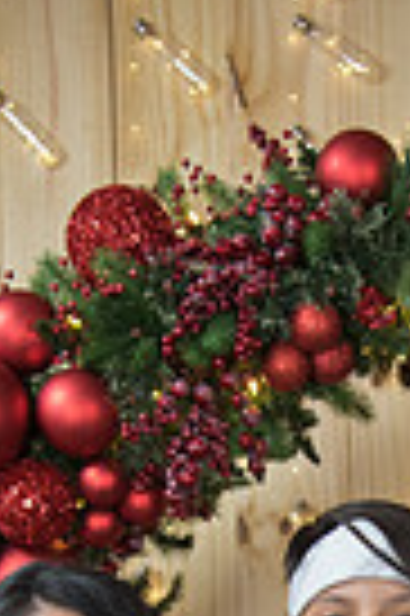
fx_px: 1747
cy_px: 769
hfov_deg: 13.2
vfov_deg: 18.8
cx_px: 412
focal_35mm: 102
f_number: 4
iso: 1000
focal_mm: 31
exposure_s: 1/80
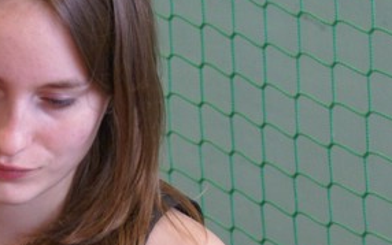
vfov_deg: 6.4
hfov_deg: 10.1
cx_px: 23
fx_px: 2204
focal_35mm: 206
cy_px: 148
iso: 800
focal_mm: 55
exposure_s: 1/40
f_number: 5.6
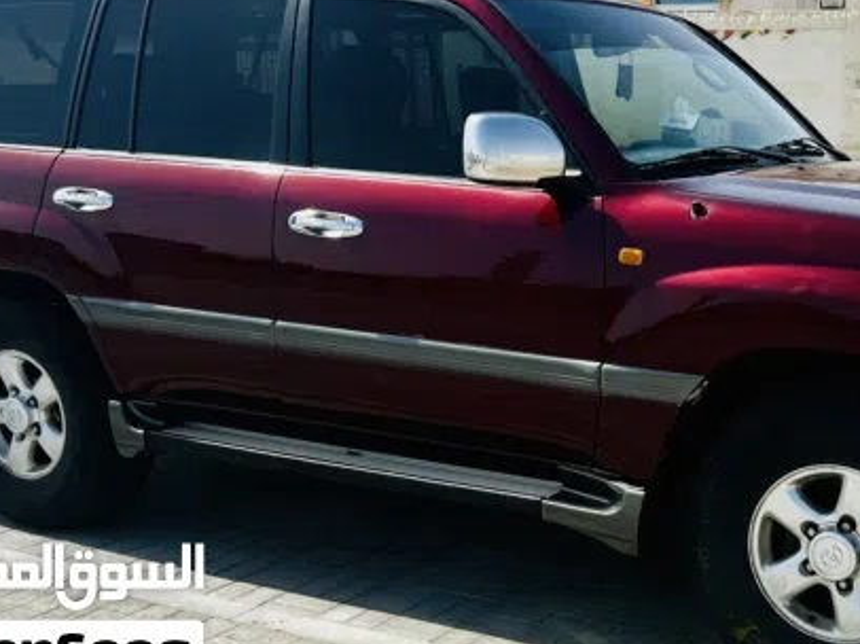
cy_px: 237
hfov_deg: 45.5
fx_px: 1018
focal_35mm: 41
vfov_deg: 34.9
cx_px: 523
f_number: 1.5
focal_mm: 5.7
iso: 50
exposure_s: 1/3968
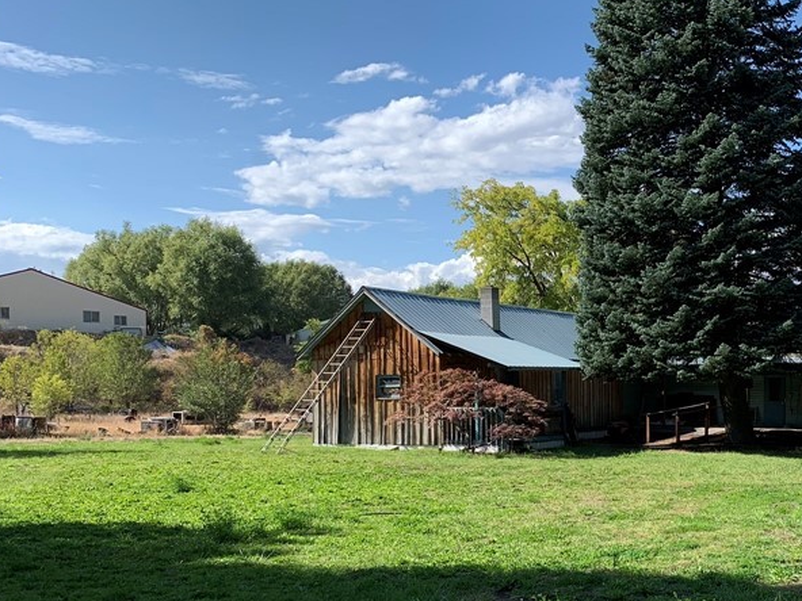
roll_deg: -0.4
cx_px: 677
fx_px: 1043
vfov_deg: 31.7
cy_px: 439
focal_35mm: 45
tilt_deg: -1.2
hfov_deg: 39.8
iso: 25
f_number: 1.8
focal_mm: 4.25
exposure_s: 1/1536
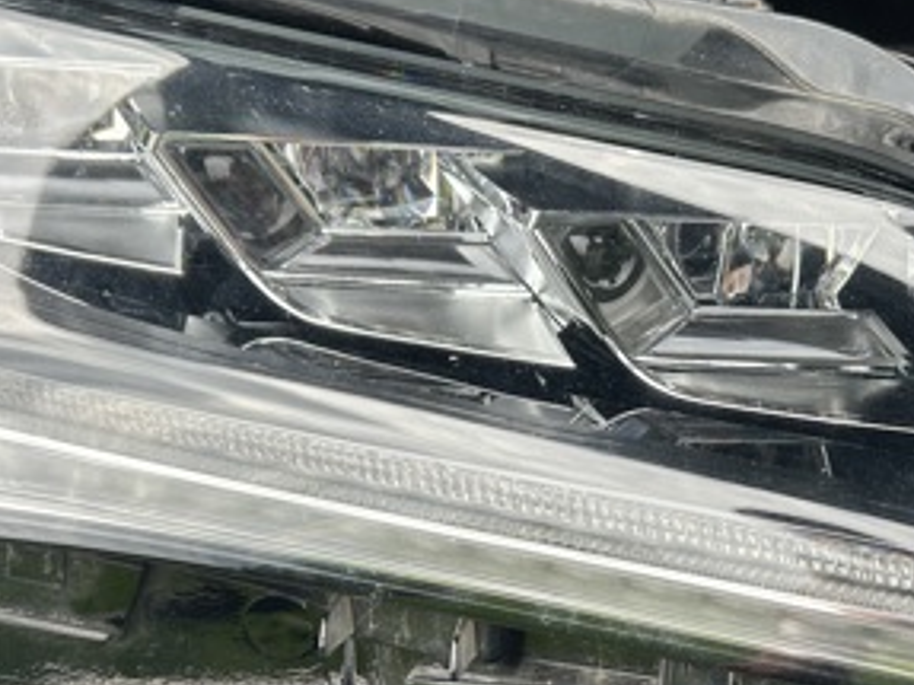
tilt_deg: -25.7
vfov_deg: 25.1
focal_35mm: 58
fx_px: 1531
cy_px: 457
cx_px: 659
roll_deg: +2.3
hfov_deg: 32.7
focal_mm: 5.7
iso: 50
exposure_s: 1/718
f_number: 1.5
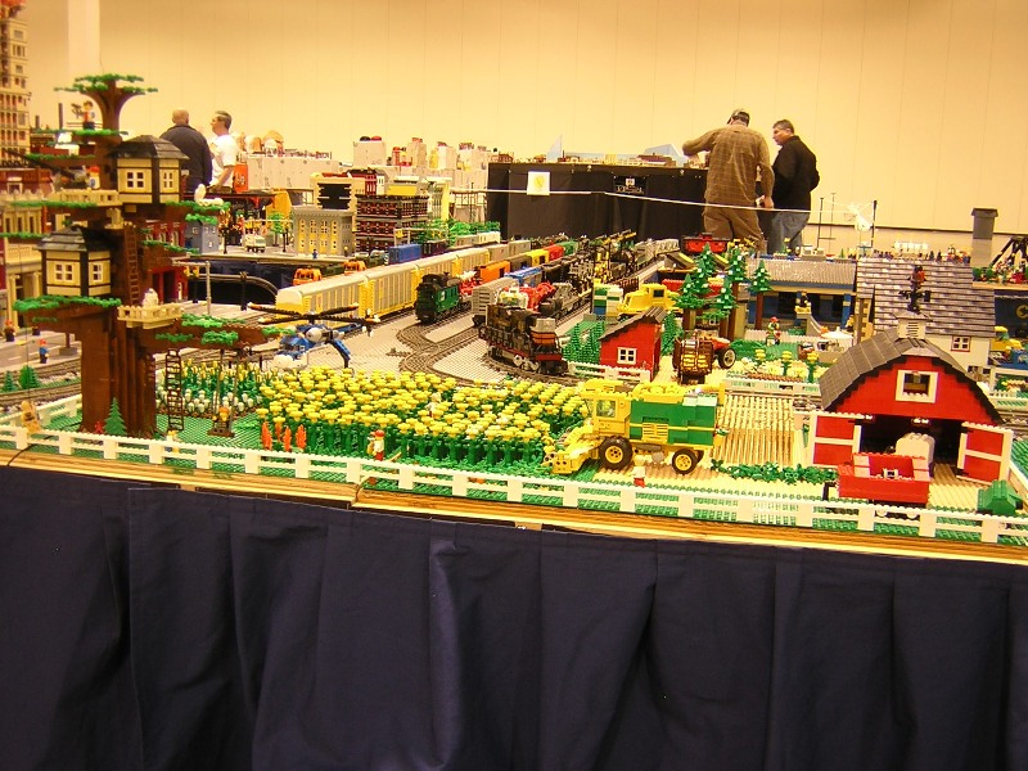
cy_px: 386
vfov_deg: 39.7
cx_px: 514
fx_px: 1069
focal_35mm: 36
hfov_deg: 51.4
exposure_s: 1/5.9
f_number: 2.6
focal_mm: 4.7
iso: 100
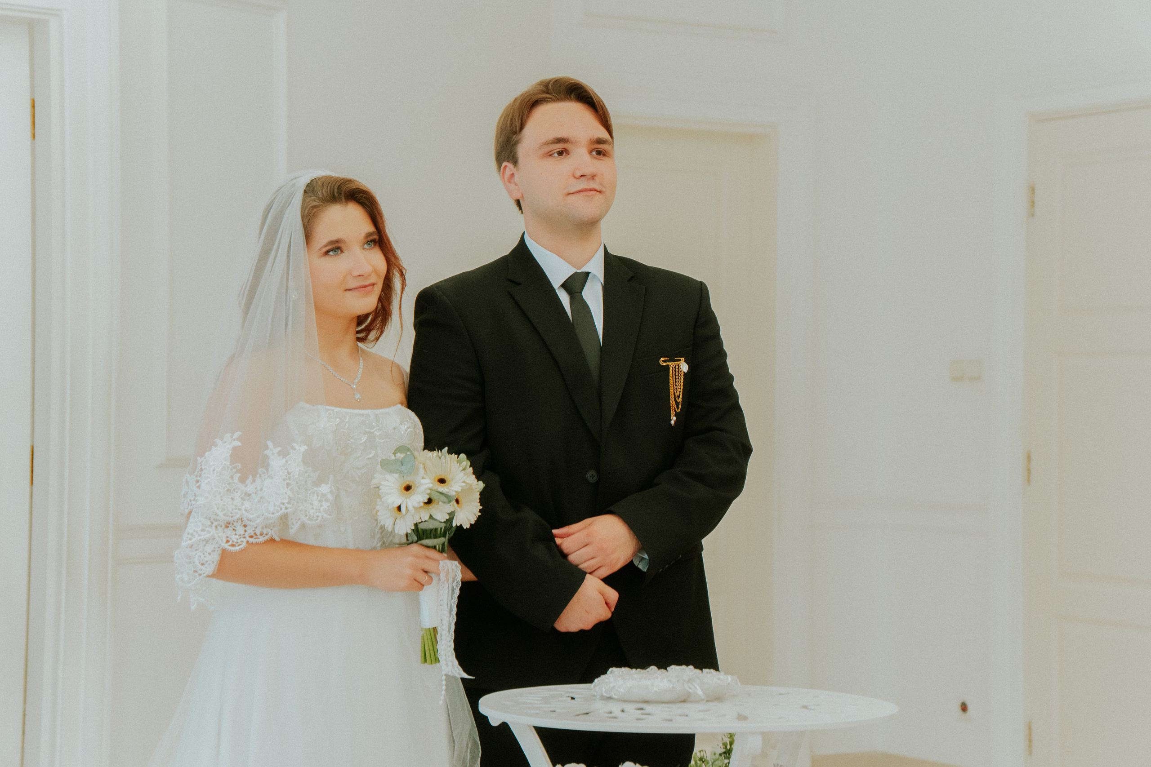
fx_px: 2896
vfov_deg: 15.1
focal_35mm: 91
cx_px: 576
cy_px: 384
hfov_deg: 22.5
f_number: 4
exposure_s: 1/125
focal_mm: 59
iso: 1000
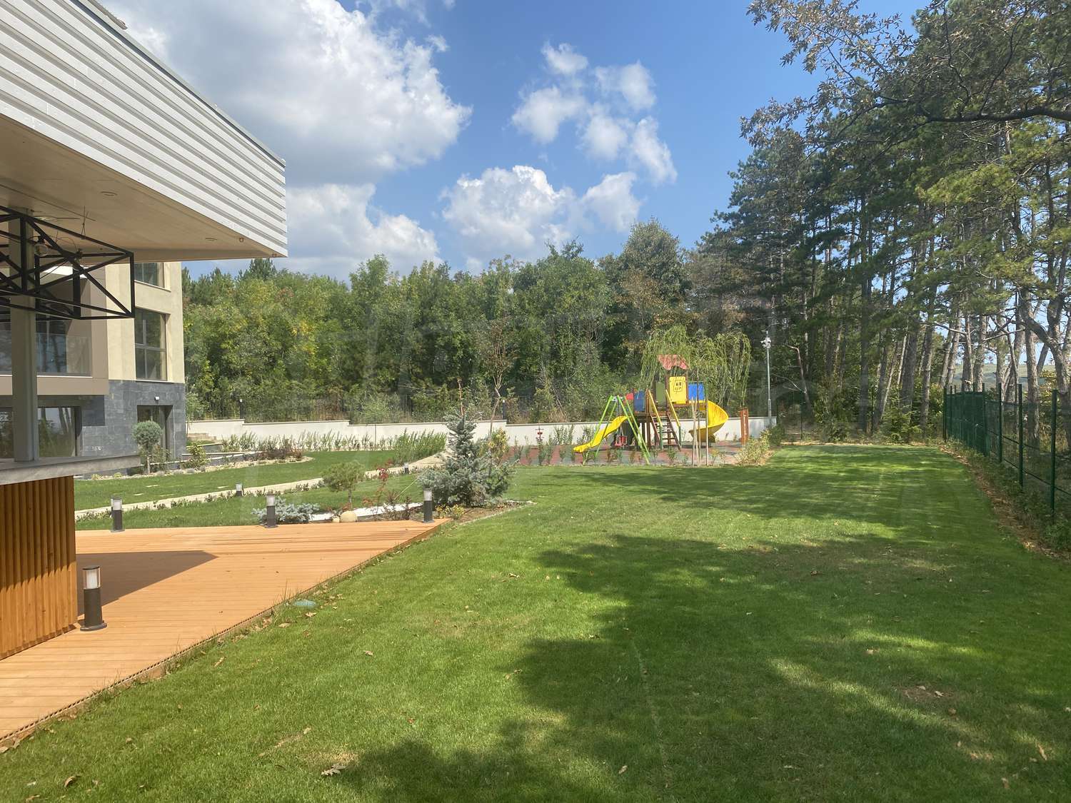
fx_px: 804
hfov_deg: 67.3
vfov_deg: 53.1
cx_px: 536
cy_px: 402
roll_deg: +1.0
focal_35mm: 26
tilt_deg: -0.3
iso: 32
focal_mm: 4.25
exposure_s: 1/2410
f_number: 1.8
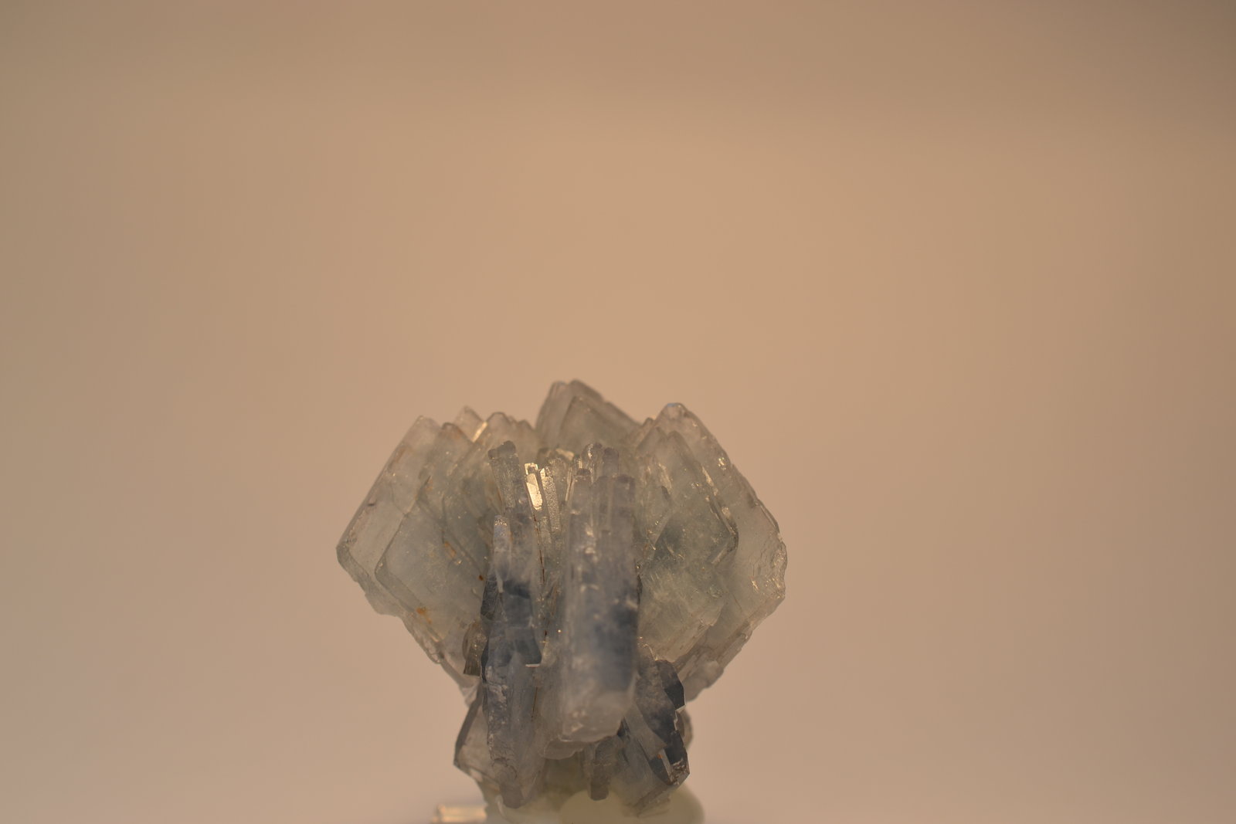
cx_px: 618
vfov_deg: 22.6
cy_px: 412
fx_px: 2060
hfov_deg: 33.4
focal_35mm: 60
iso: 100
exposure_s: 1/25
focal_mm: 40
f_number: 6.3
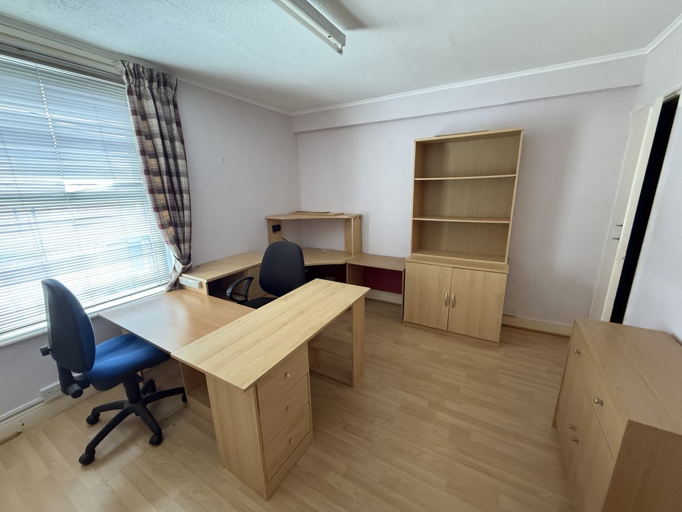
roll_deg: +0.6
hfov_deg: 102.1
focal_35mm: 14
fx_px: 276
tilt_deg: -13.7
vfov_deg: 85.7
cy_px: 256
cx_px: 341
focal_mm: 2.22
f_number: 2.2
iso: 640
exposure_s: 1/60
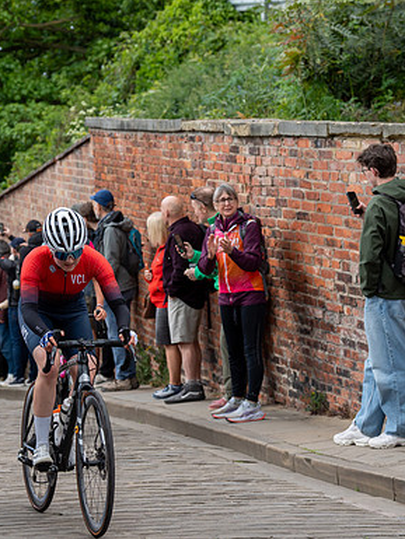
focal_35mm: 115
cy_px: 257
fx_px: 1793
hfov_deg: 12.8
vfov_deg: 17.1
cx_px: 99
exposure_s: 1/1000
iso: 500
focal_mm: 70
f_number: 4
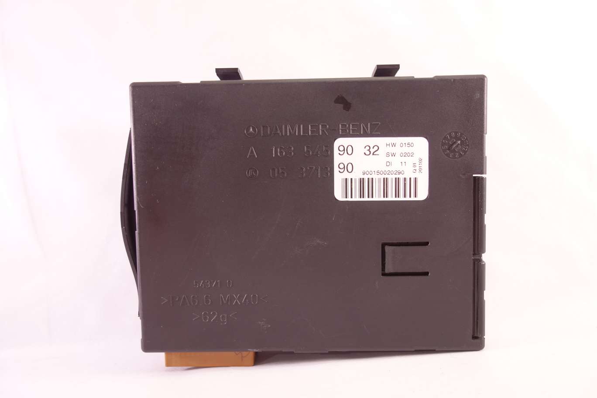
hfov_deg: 65.5
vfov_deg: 46.4
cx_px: 298
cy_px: 199
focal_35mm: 28
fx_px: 464
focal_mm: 10.4
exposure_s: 1/40
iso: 200
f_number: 2.2
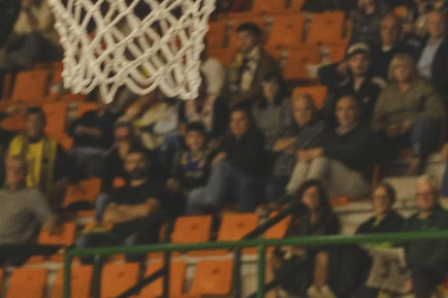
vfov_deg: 3.3
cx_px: -62
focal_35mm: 416
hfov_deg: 4.9
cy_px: 502
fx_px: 5175
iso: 800
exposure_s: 1/400
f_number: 3.5
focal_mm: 70
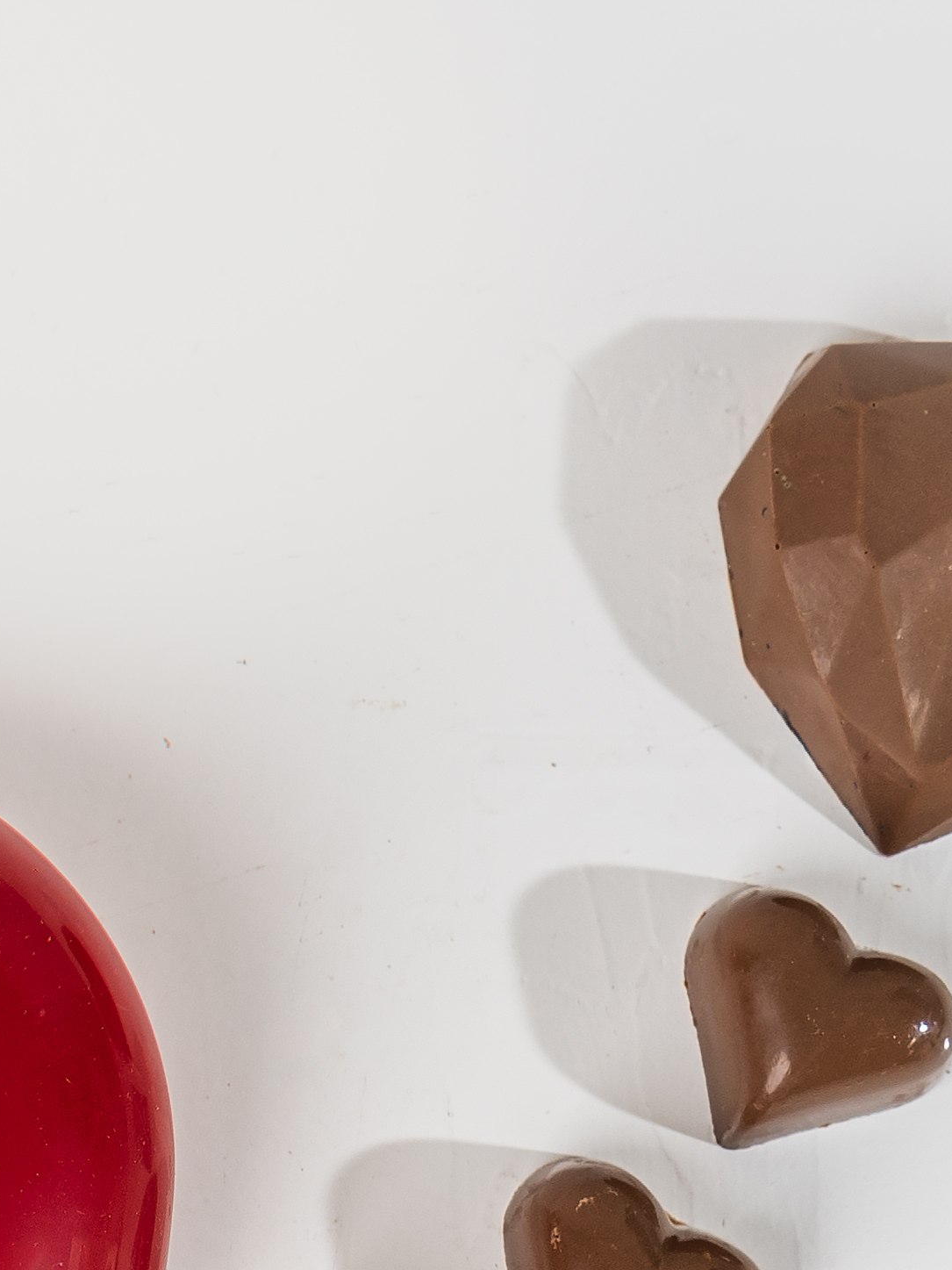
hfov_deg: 9.4
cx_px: -673
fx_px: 5575
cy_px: 1460
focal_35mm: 152
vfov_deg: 12.7
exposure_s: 1/125
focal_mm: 38
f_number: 8
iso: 100
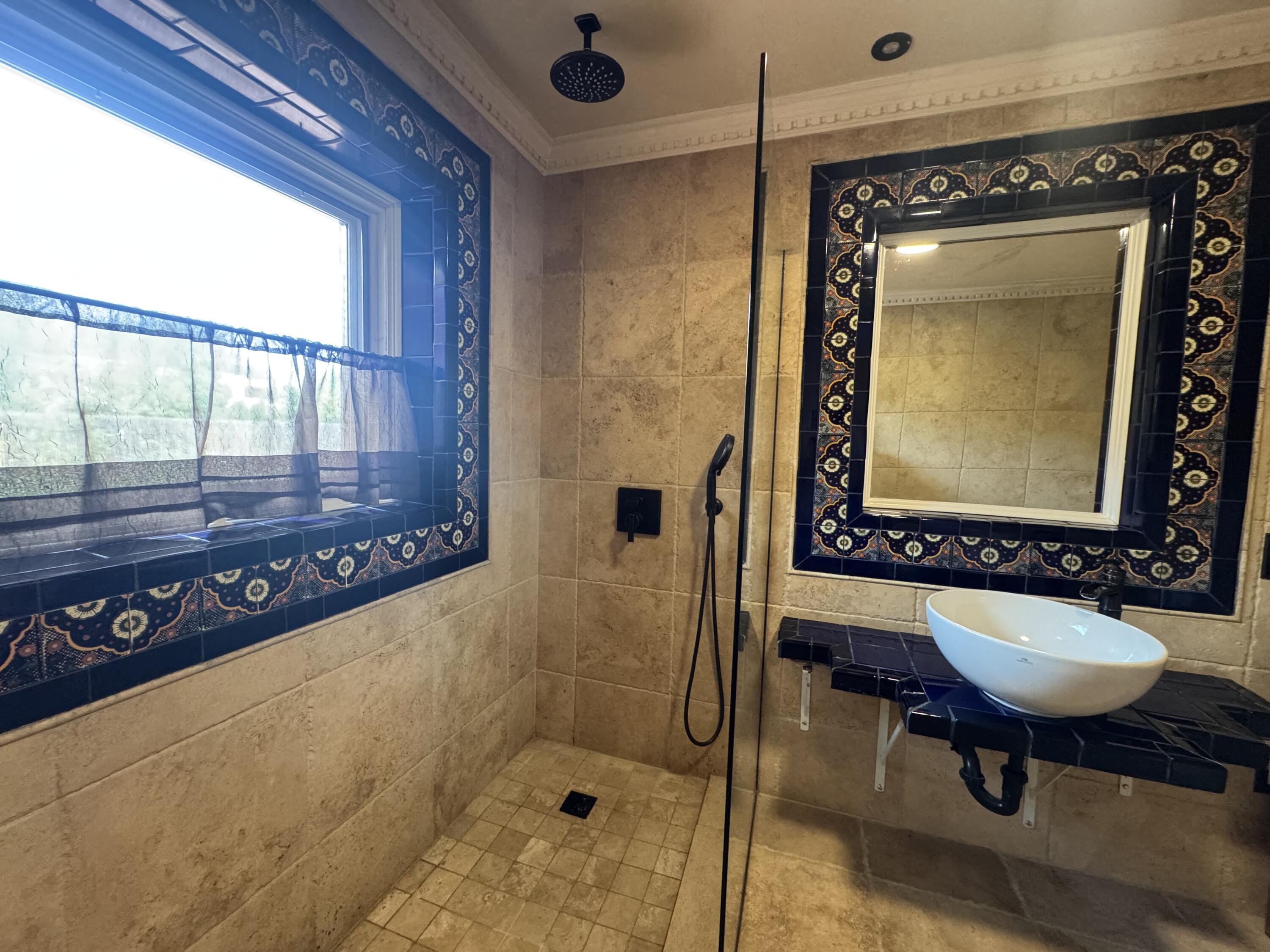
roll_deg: -1.7
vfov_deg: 85.7
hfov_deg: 102.1
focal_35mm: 14
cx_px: 635
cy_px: 476
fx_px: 514
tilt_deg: -5.2
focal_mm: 2.22
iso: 640
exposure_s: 1/60
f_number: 2.2
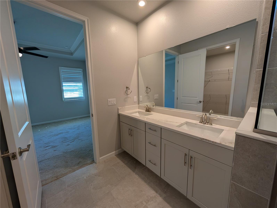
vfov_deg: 94.6
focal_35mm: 12
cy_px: 104
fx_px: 96
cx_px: 138
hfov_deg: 110.5
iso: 63
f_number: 1.7
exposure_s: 1/120
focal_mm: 2.02
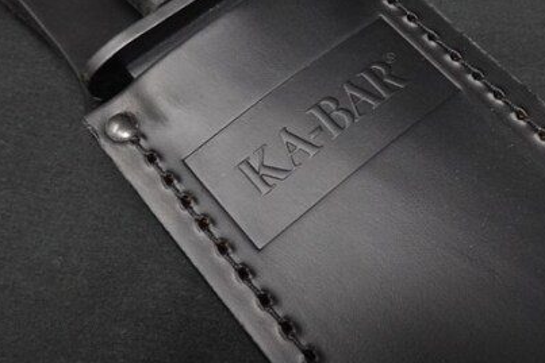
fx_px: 697
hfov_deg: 42.4
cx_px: 338
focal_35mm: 46
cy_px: 132
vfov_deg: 29.1
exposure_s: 1/30
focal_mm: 10.83
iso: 1600
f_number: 10
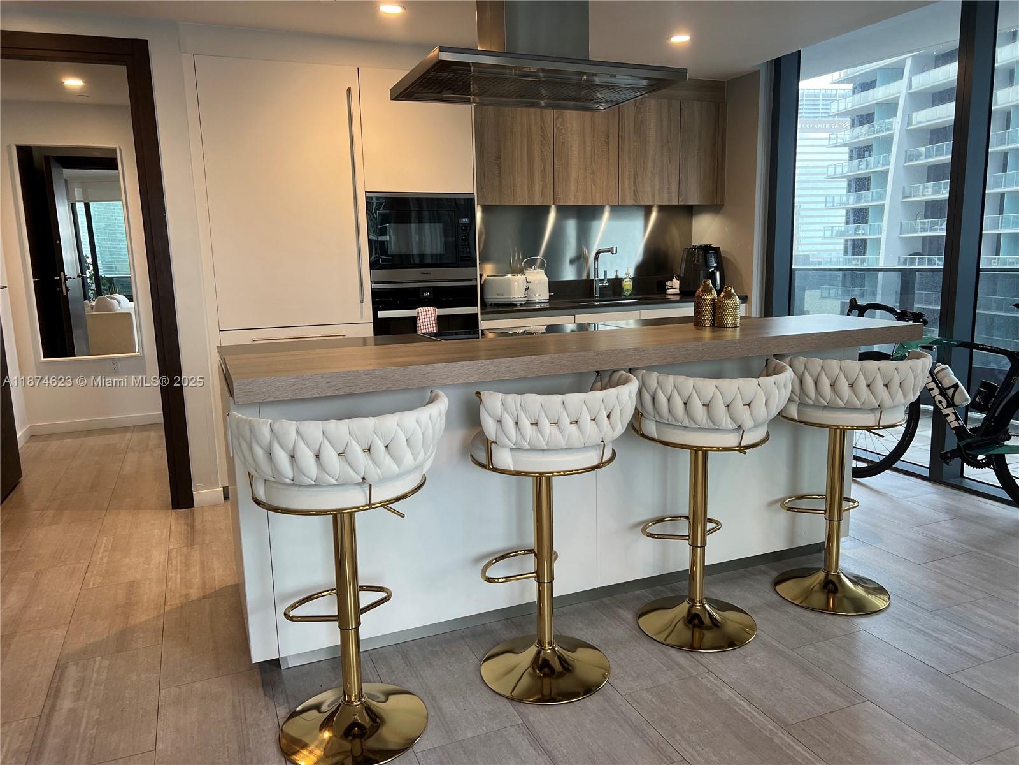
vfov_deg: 53.1
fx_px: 765
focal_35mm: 26
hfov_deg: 67.3
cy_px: 382
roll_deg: +1.4
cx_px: 510
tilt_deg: -10.4
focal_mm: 5.7
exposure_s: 1/120
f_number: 1.5
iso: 80
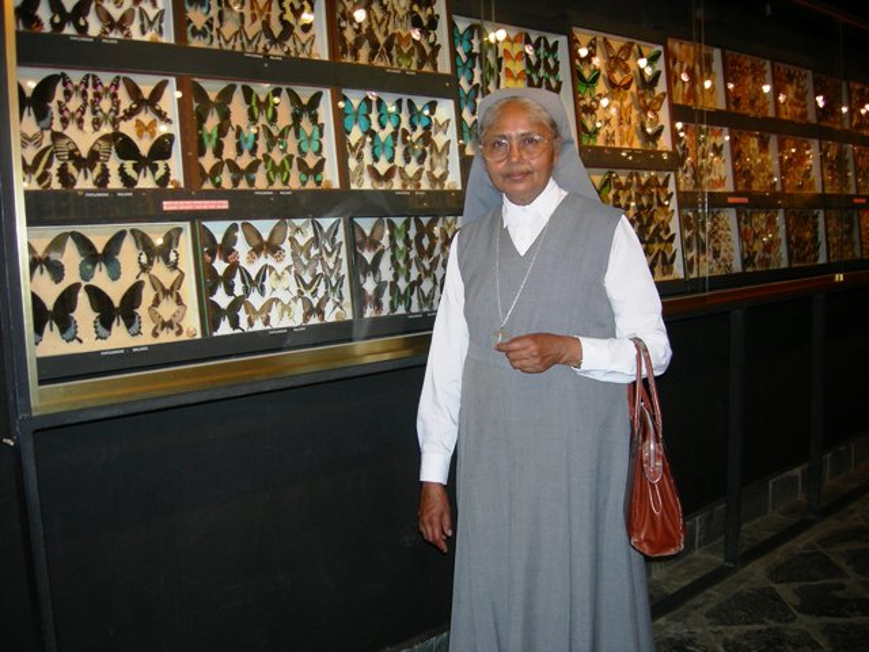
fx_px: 904
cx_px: 434
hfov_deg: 51.4
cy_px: 326
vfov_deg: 39.7
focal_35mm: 36
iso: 64
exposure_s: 1/60.1
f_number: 2.7
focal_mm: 7.5
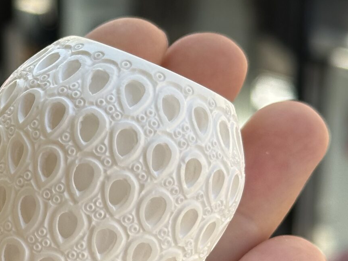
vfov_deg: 10.4
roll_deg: +3.4
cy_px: 217
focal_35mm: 142
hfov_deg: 13.4
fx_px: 1428
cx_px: -99
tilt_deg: -22.3
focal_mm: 6.86
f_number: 1.78
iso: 64
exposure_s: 1/681
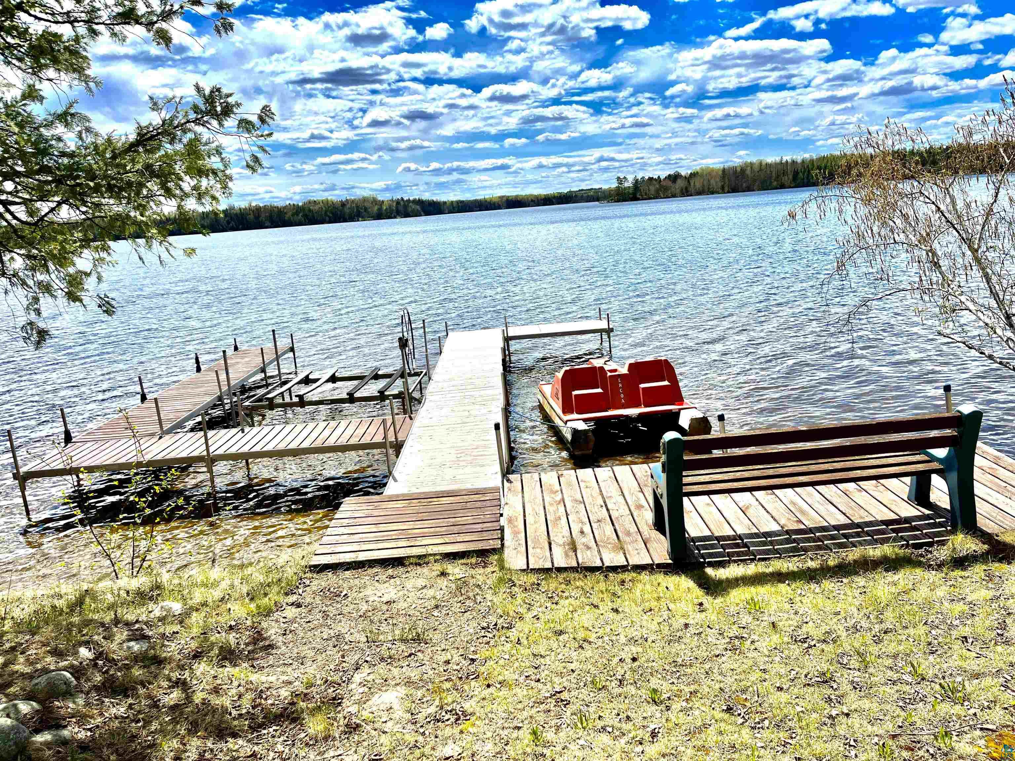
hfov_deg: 67.3
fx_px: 762
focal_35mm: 26
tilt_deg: -11.4
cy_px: 380
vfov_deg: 53.1
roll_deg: +4.9
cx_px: 508
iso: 50
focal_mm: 5.1
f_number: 1.6
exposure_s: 1/6897
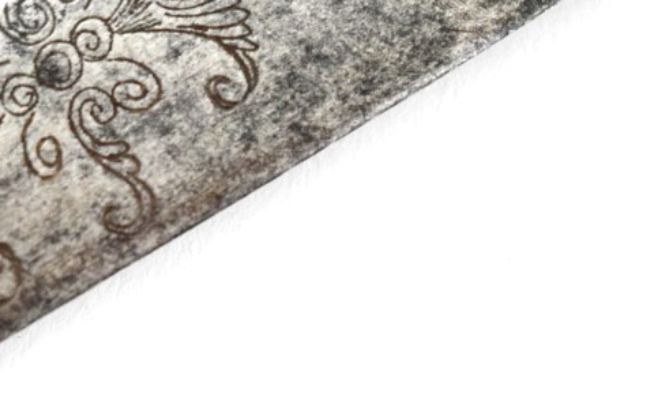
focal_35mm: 257
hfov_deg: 8.2
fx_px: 4678
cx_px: 372
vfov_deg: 5.1
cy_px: -225
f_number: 5.6
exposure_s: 1/1600
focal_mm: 55
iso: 1600
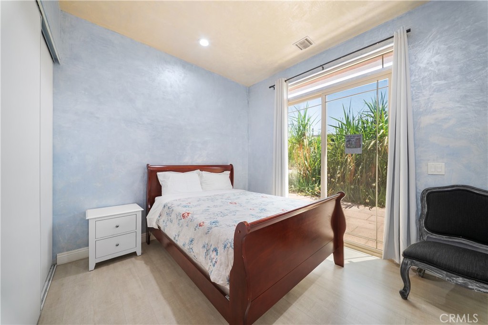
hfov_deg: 112.6
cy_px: 162
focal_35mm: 12
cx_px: 244
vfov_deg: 90.0
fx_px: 163
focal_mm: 12
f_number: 8
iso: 80
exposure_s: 1/1.67
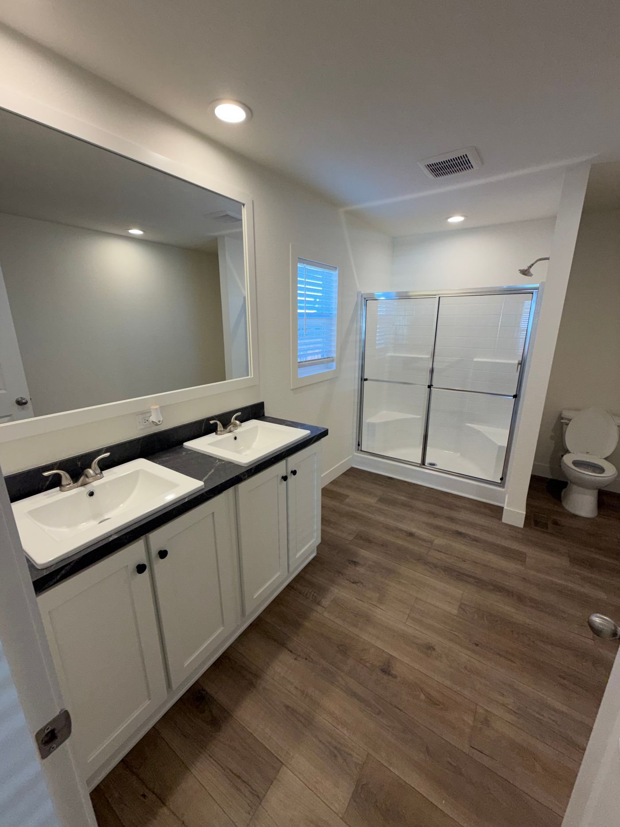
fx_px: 334
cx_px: 310
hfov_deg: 85.7
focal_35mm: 14
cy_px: 414
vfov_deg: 102.1
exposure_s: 1/120
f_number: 2.2
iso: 125
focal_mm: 2.22
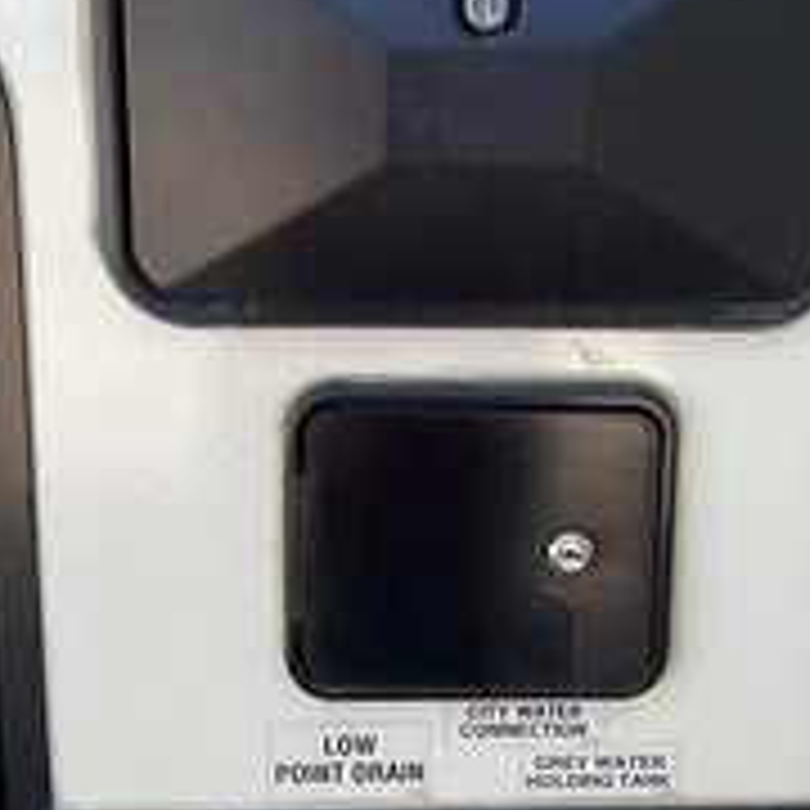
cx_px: 495
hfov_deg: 30.0
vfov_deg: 29.7
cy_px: 243
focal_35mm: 57
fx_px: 1509
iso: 25
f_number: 1.8
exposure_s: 1/342
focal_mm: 3
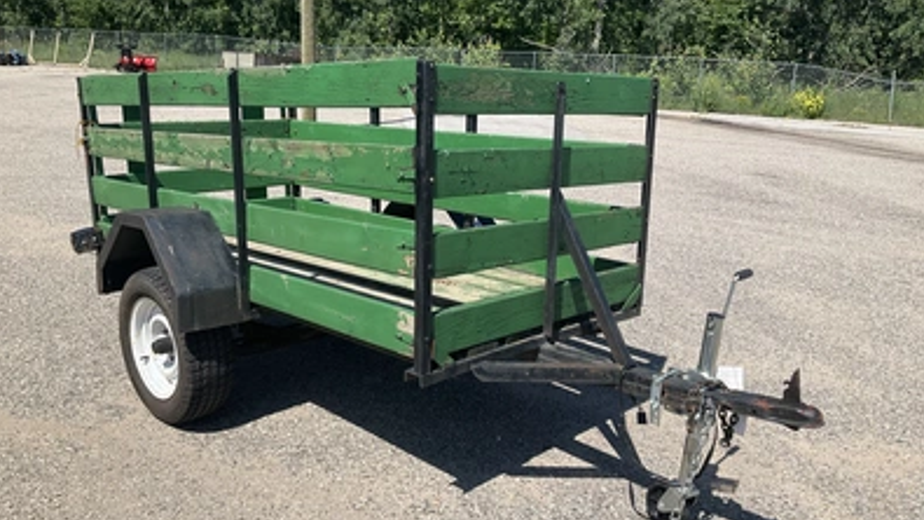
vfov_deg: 36.7
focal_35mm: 32
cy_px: 265
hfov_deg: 61.0
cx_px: 458
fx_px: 784
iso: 25
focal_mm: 3
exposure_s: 1/2058
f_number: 1.8
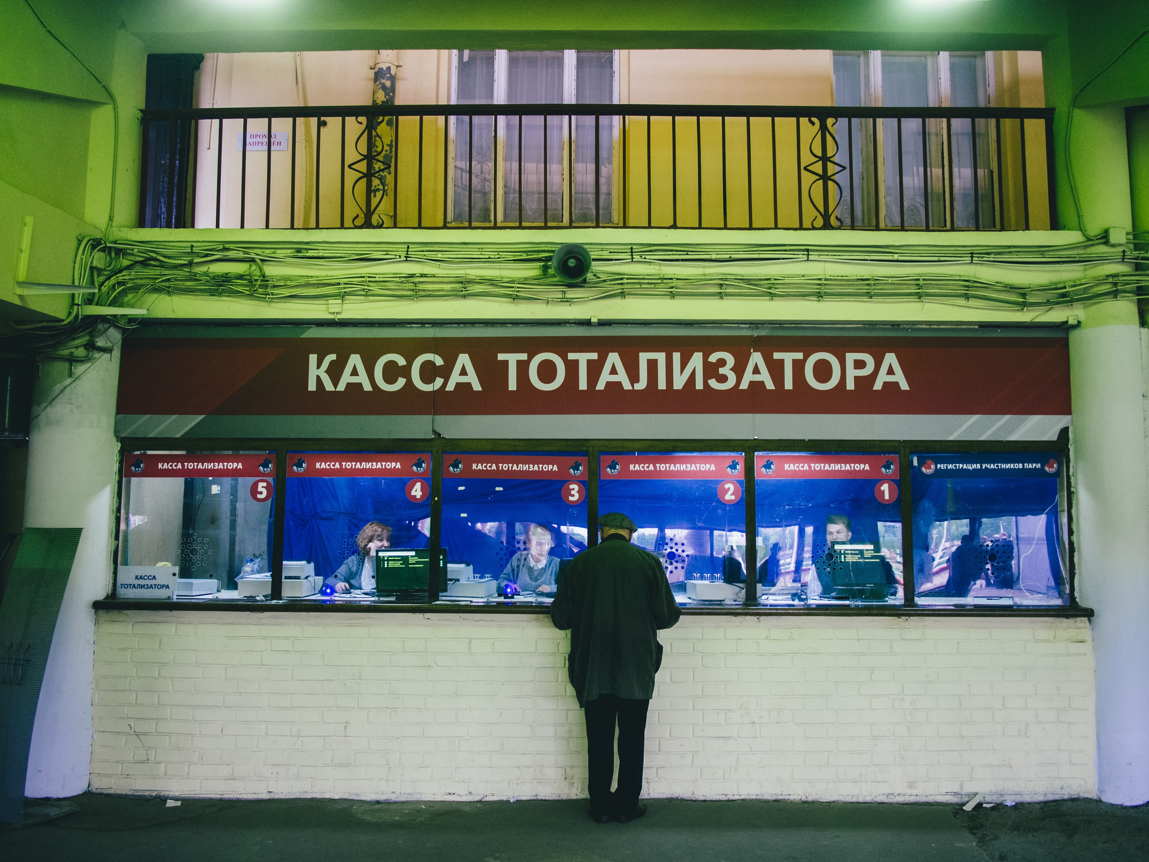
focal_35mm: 28
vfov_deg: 49.7
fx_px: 929
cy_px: 431
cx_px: 574
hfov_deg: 63.4
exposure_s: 1/40
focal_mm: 14
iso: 400
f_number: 3.2
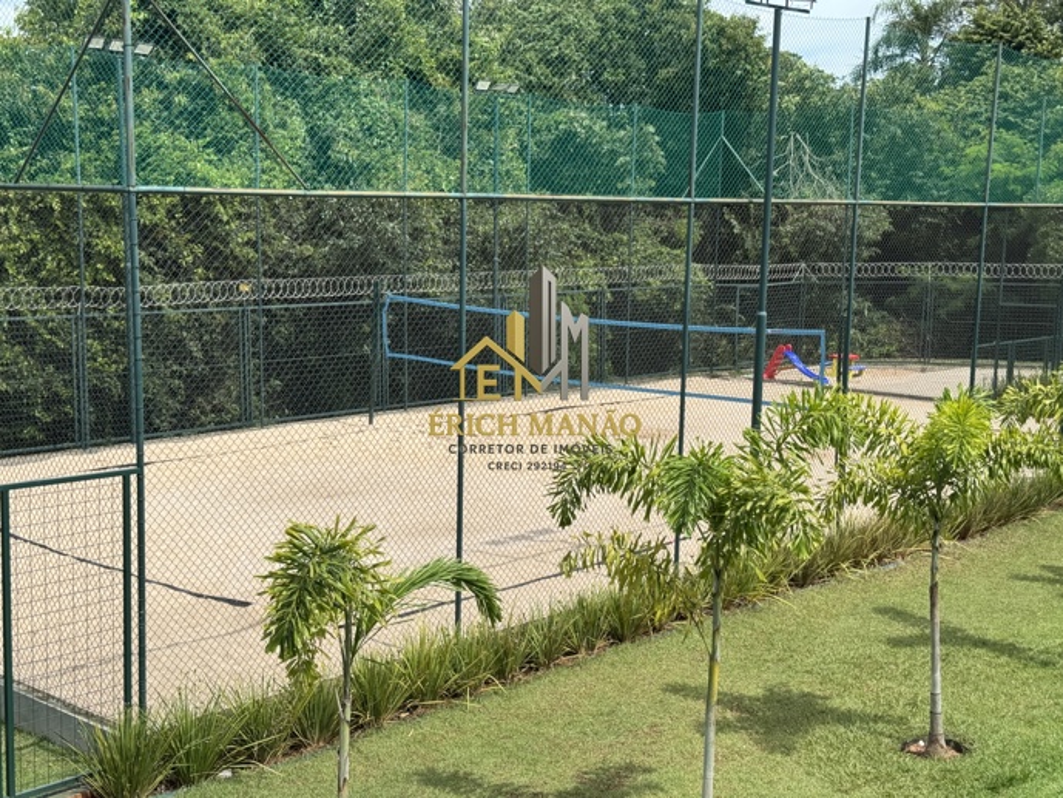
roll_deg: -1.0
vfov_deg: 30.3
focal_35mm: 48
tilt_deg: -7.7
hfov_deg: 39.7
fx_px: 1474
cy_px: 399
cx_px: 532
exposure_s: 1/3096
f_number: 1.78
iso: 64
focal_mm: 6.76
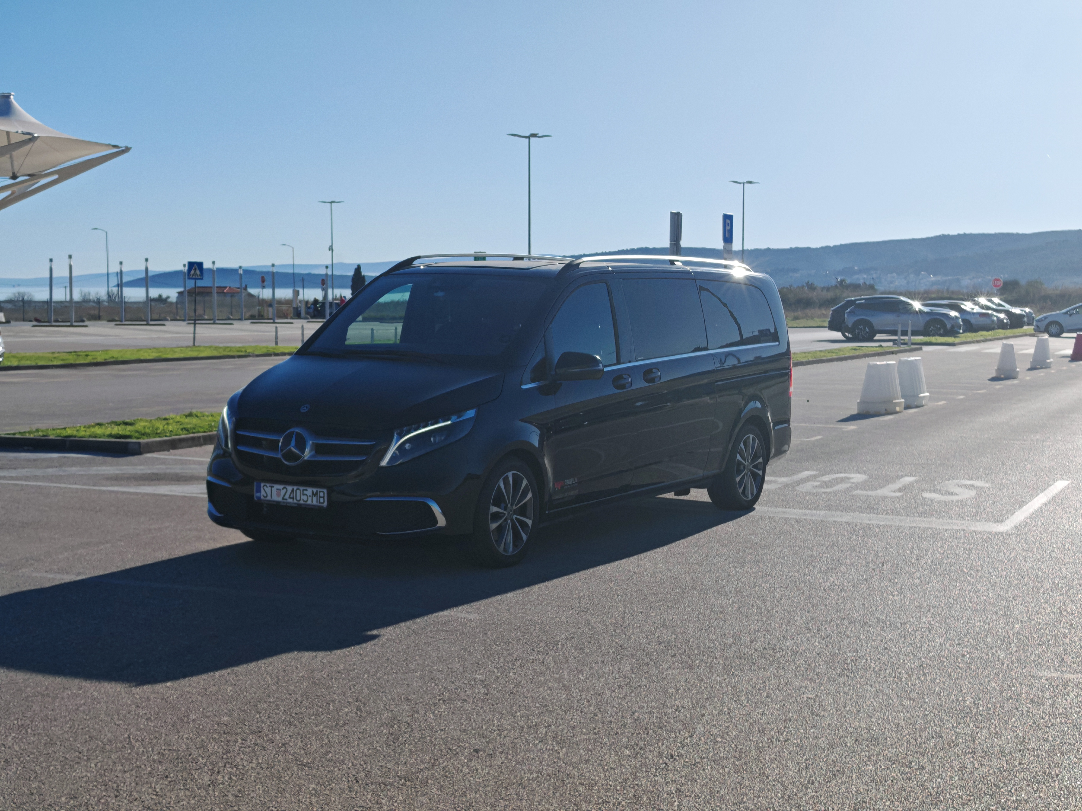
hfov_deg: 35.5
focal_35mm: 54
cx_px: 541
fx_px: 1688
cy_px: 406
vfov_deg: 27.0
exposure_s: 1/2800
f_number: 16
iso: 50
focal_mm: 6.83
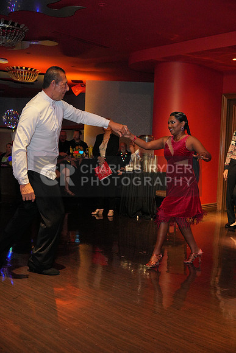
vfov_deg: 46.4
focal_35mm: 42
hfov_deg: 31.9
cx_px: 118
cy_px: 176
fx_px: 413
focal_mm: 42
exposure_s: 1/200
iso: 4000
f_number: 4
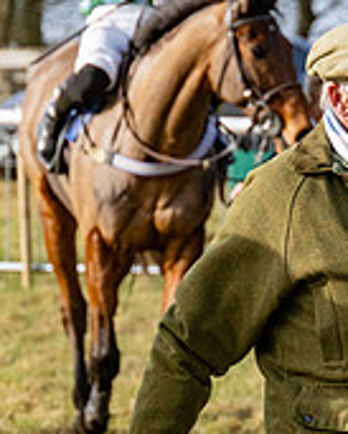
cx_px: 742
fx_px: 5299
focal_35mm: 412
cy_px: 111
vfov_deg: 4.7
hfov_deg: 3.7
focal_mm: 98
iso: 800
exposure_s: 1/5000
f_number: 4
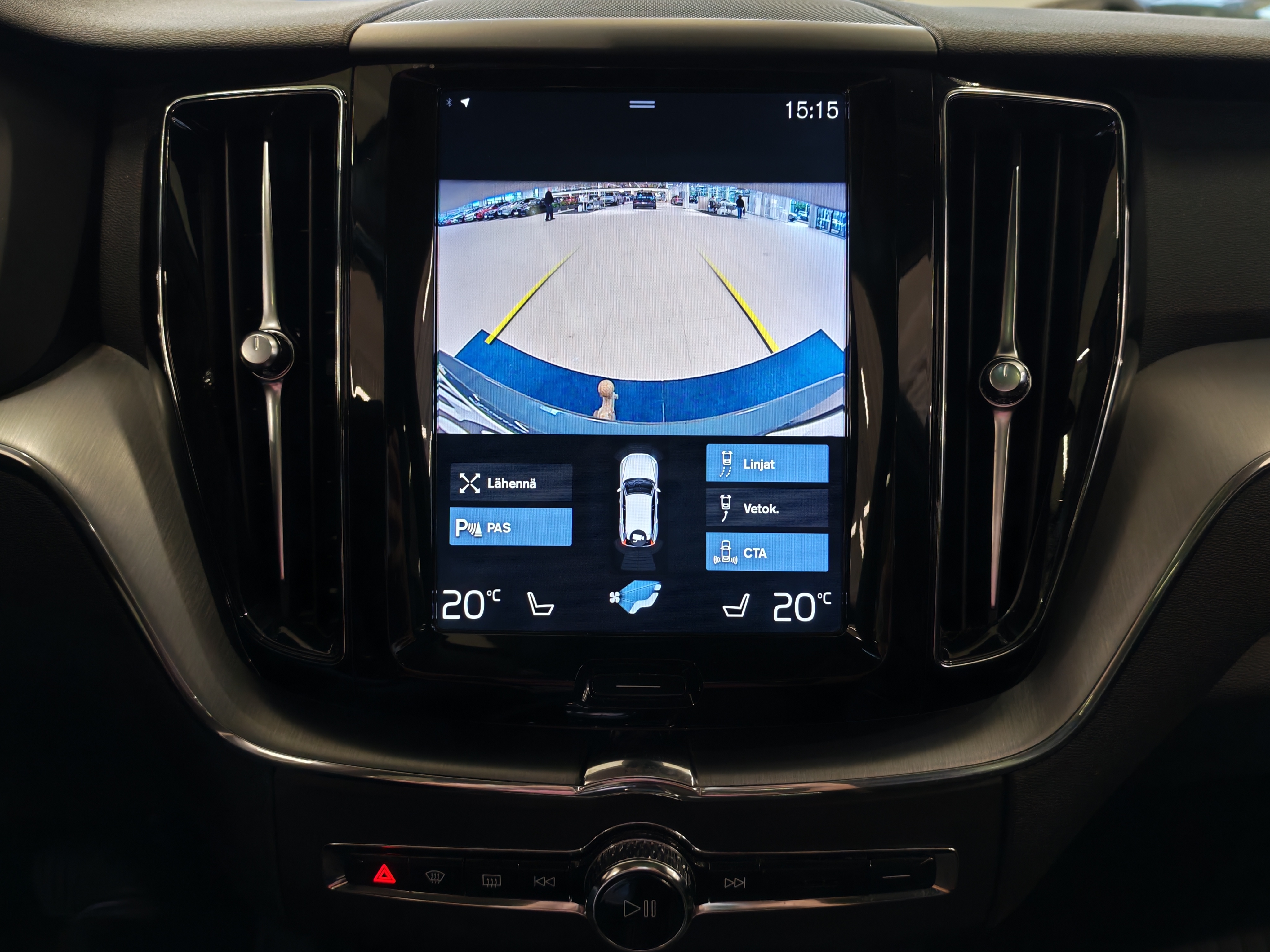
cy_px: 476
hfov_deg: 60.0
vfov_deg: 46.8
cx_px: 635
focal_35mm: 30
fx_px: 1101
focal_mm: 6.12
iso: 320
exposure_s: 1/100
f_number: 1.9
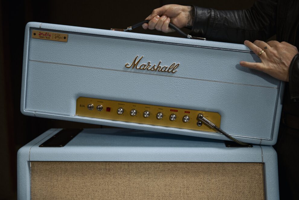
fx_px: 432
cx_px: 150
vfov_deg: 26.0
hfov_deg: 38.2
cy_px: 101
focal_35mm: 52
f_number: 2.8
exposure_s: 1/200
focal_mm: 50
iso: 800
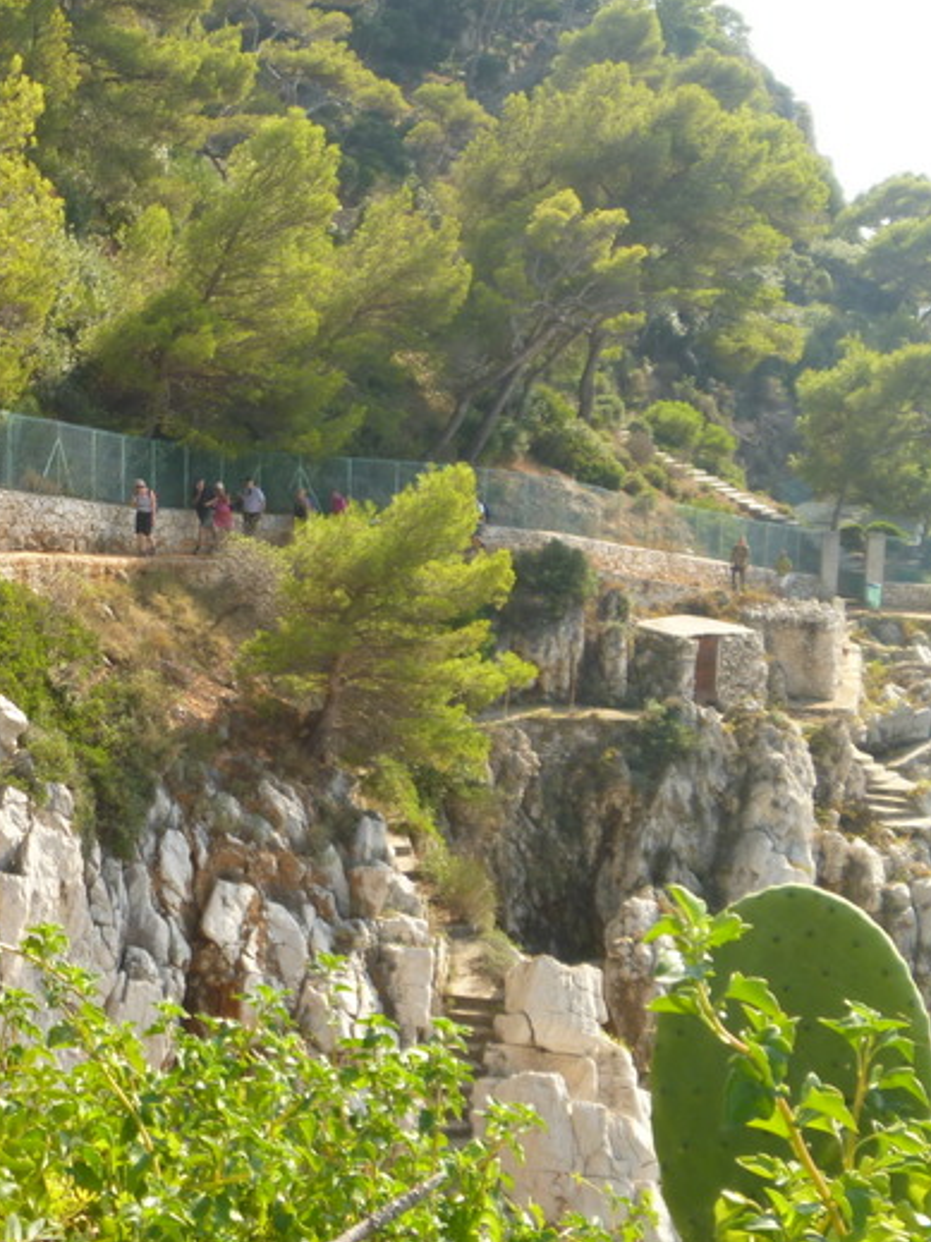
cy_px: 613
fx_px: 1937
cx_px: 122
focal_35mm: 54
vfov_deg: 35.6
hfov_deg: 26.3
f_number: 3.5
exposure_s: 1/200
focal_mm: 6.3
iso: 80
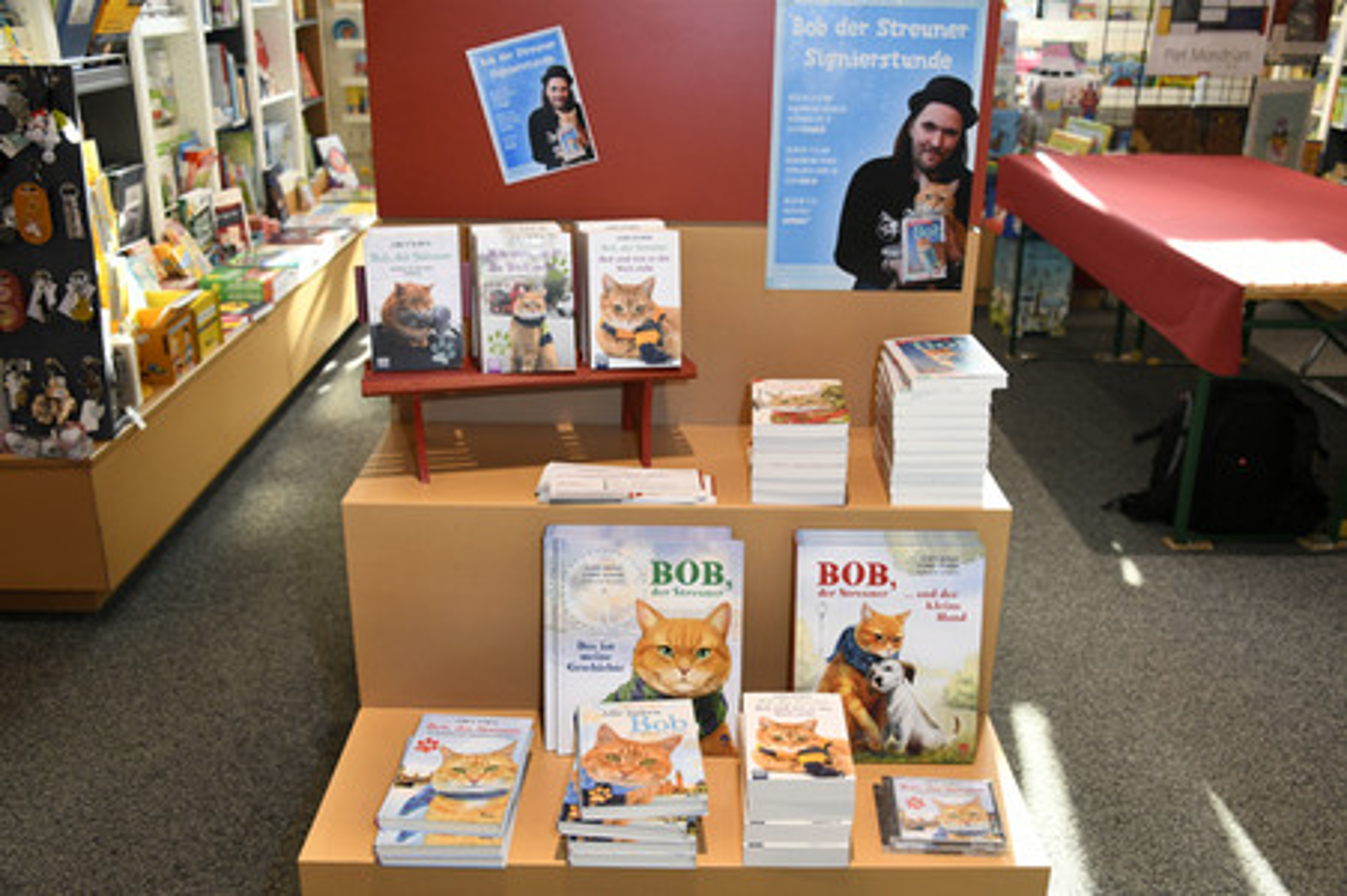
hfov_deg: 55.8
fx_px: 1271
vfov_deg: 38.8
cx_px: 674
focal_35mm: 34
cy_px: 448
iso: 800
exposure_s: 1/160
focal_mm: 34
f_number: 6.3
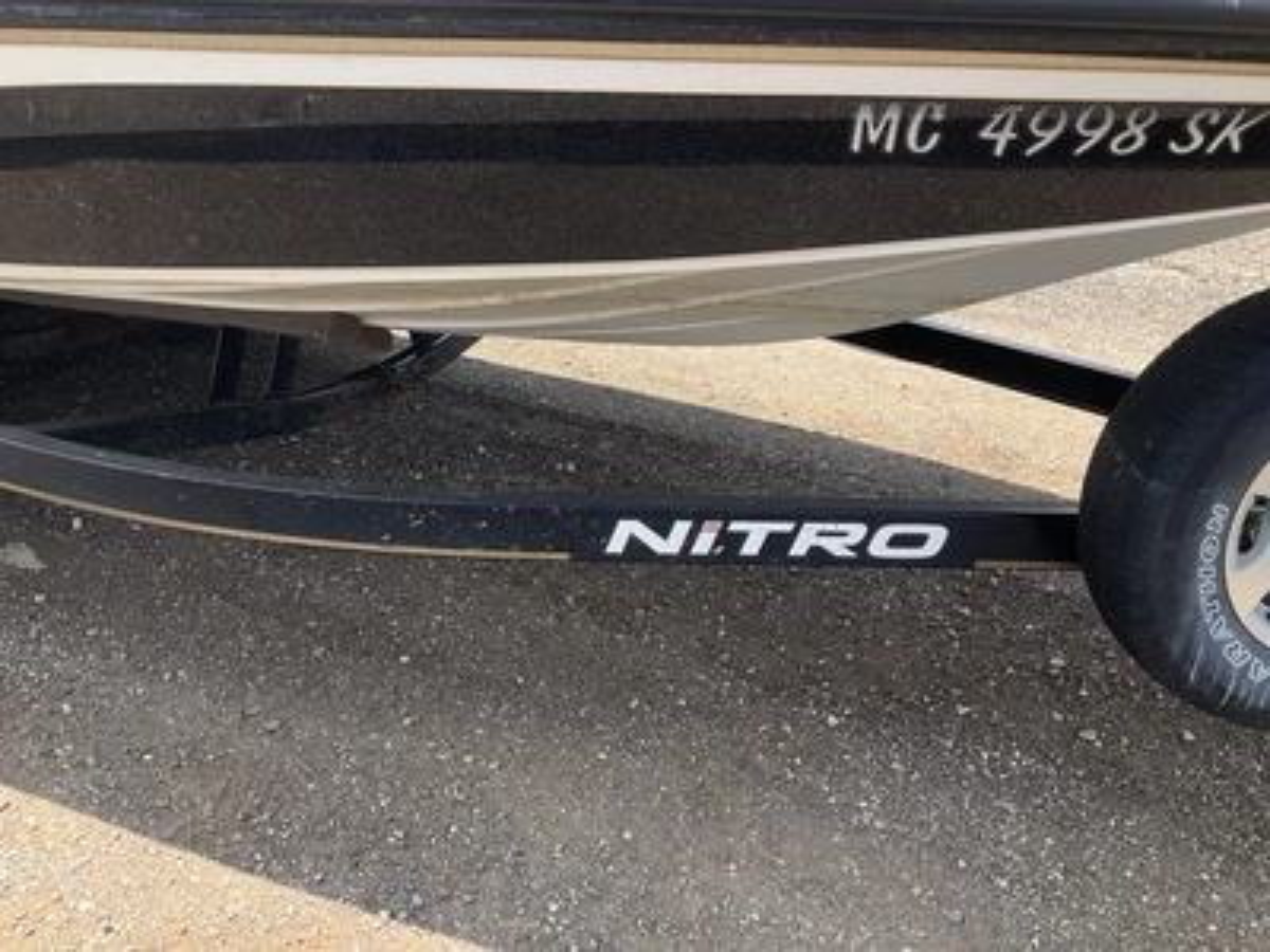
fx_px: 1064
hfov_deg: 61.7
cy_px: 476
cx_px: 635
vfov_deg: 48.2
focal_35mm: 29
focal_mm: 3
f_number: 1.8
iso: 25
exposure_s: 1/509
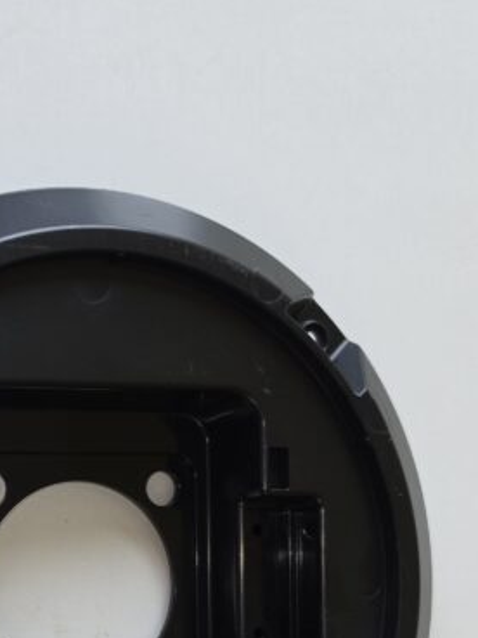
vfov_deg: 28.9
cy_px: 593
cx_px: -71
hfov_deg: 21.5
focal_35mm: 64
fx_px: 1178
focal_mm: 6.5
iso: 50
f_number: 1.4
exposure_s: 1/50
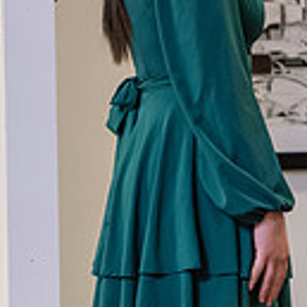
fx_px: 4034
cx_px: 221
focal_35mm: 402
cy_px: -15
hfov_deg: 4.4
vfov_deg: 4.4
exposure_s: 1/200
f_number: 3.2
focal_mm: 105
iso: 2500
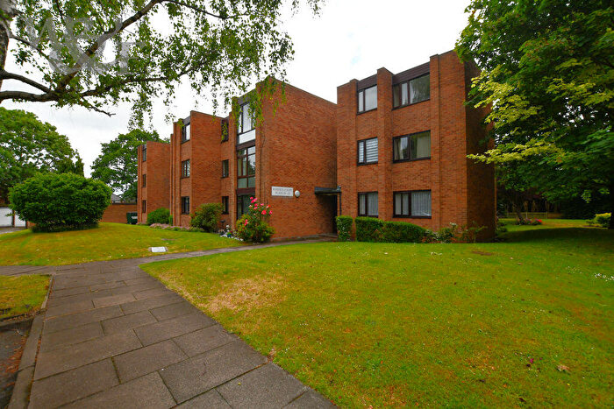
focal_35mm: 15
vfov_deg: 77.4
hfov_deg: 100.4
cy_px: 204
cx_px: 307
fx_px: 256
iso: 200
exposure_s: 1/250
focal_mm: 10
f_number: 8
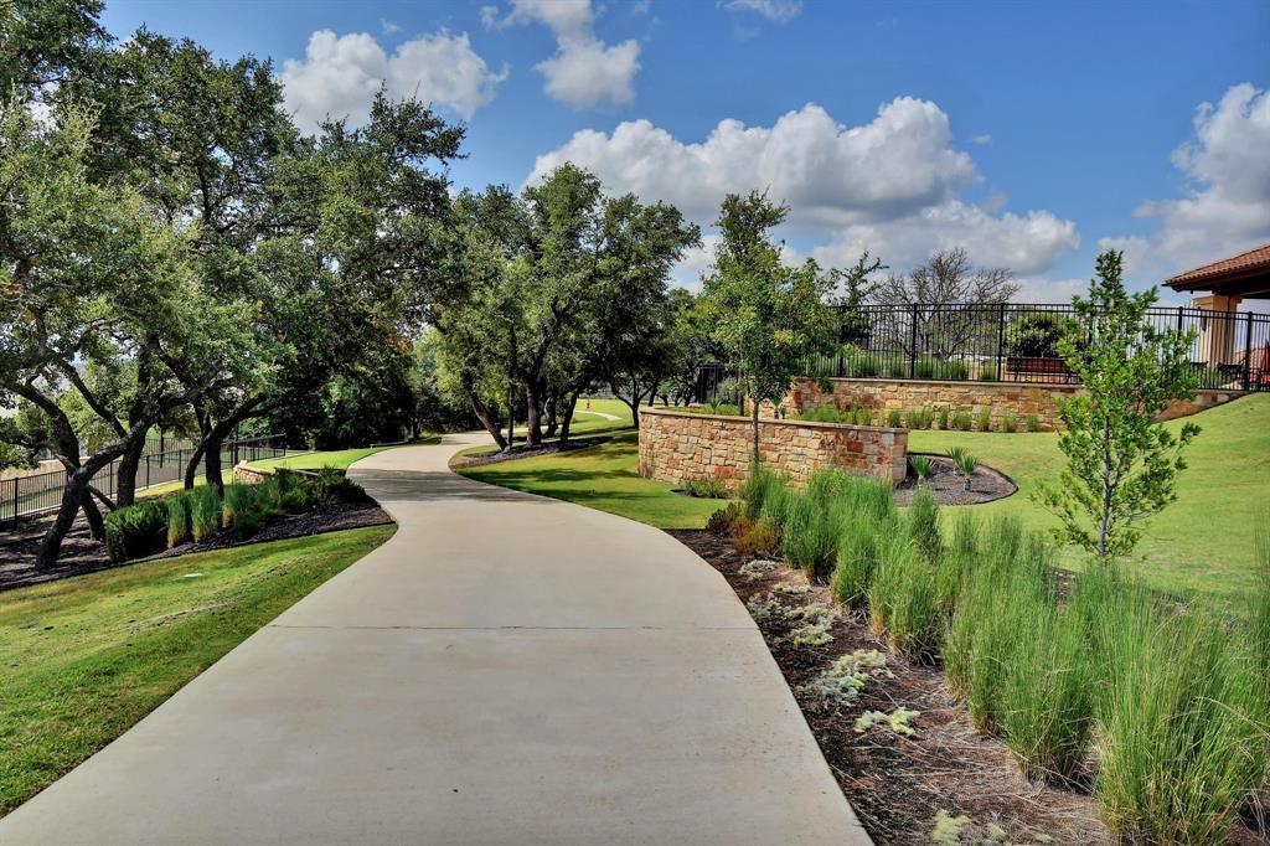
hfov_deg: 61.9
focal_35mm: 30
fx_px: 1058
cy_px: 423
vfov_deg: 43.6
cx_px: 635
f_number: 11
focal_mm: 20
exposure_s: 1/1000
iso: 500
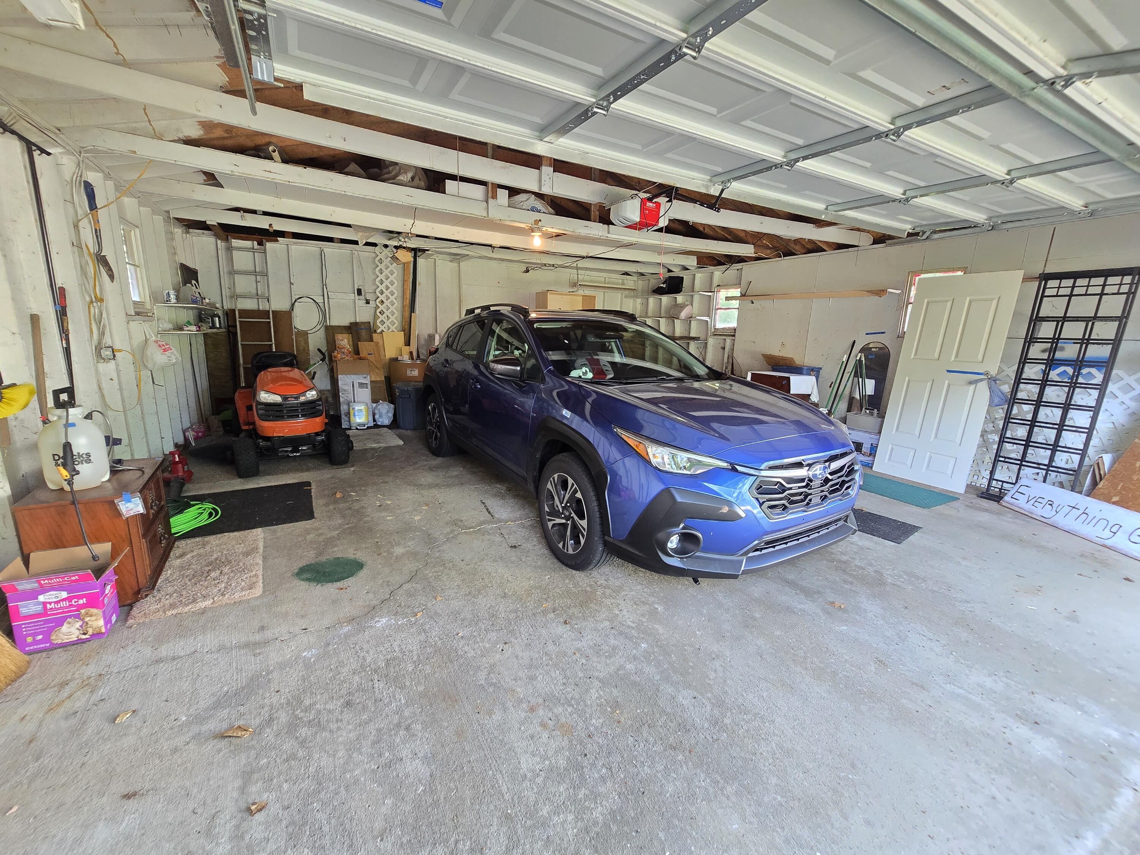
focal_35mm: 13
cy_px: 428
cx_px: 570
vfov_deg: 89.9
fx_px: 428
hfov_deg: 106.2
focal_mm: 2.2
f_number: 2.2
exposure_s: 1/60
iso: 320
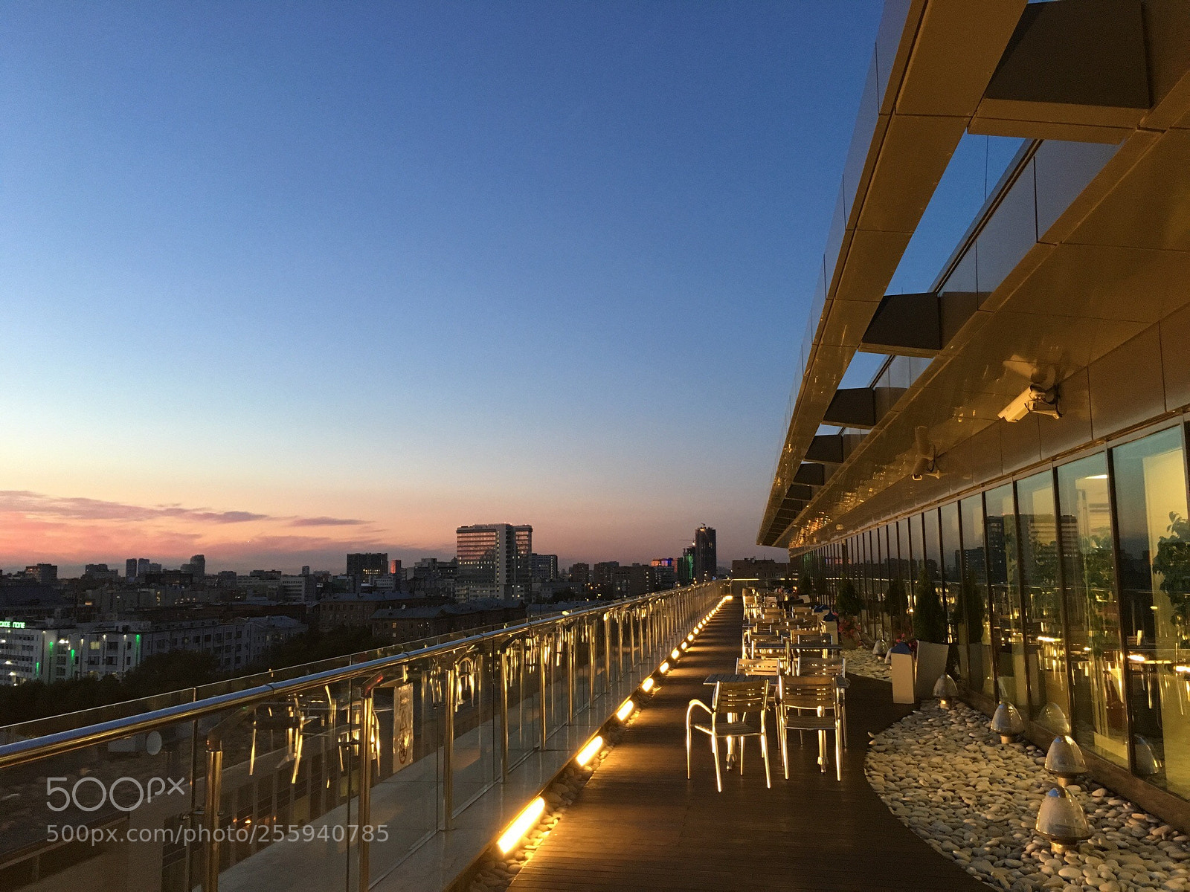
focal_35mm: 29
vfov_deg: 48.2
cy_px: 446
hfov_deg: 61.7
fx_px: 997
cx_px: 595
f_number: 2.2
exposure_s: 1/33
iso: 160
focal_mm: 4.15
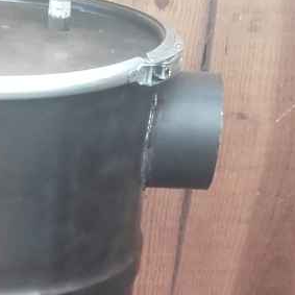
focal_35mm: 118
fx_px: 1138
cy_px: 414
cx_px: -33
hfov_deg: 14.4
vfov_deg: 14.0
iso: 100
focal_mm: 3.31
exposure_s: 1/20
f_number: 2.2
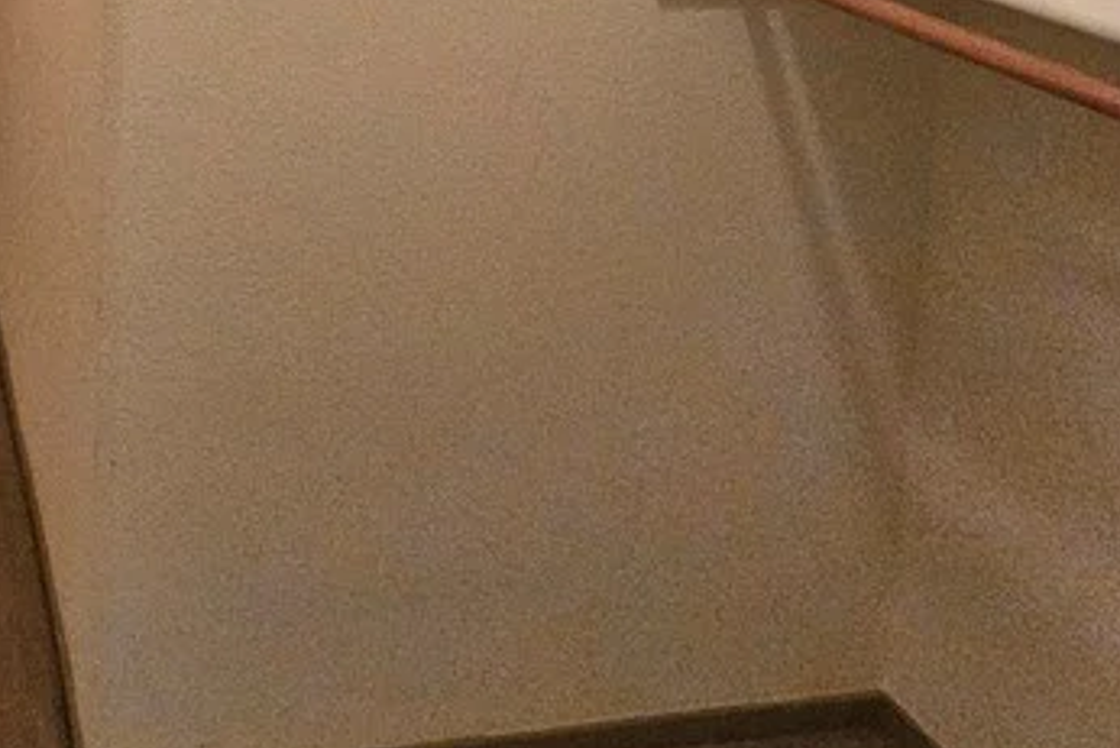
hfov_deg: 43.8
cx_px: 91
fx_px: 1245
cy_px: -220
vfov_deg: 27.8
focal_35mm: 40
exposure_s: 1/30
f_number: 2.2
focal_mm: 2.2
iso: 500
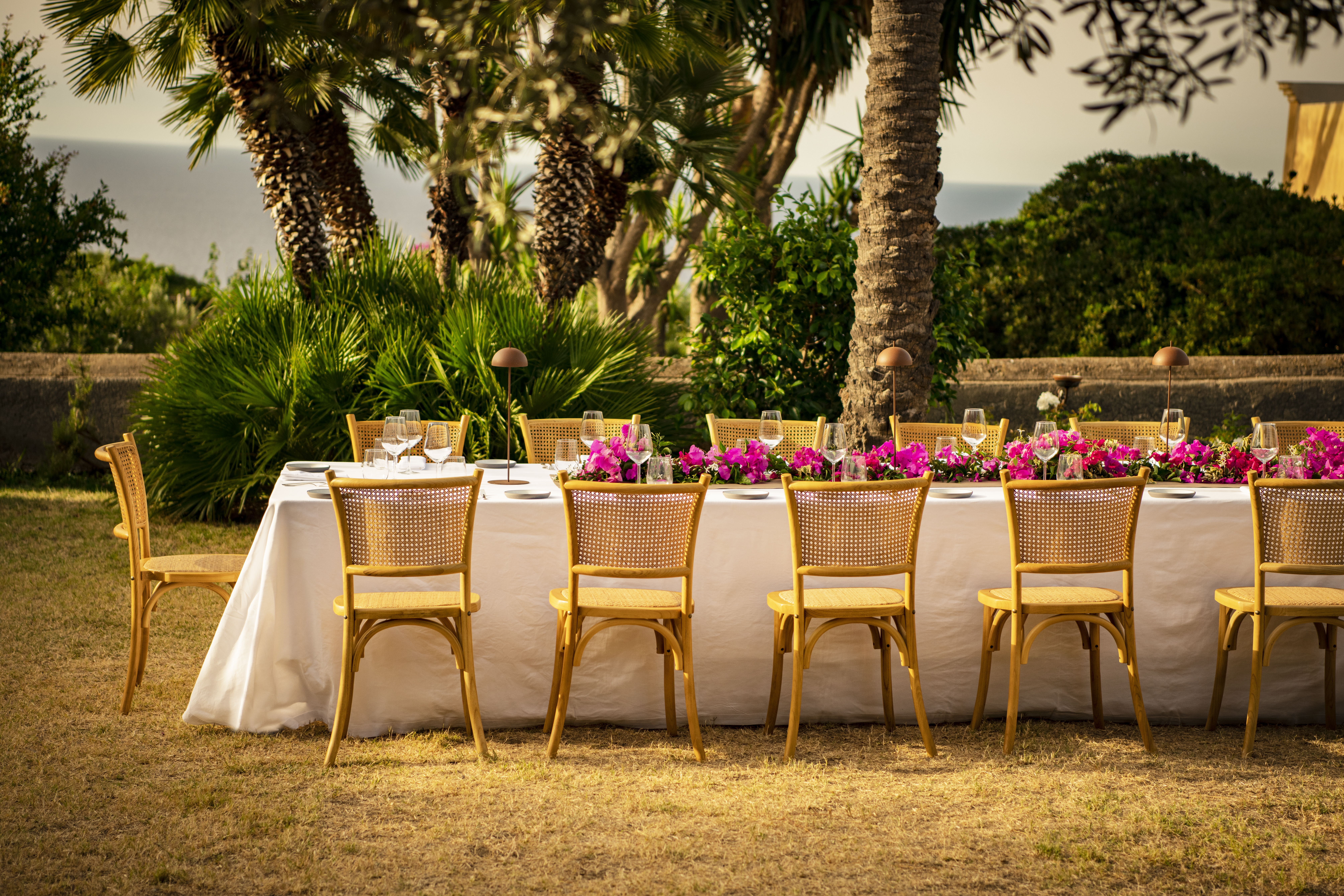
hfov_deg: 28.8
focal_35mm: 70
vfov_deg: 19.5
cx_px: 672
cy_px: 448
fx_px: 2613
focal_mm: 70
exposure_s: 1/1600
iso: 200
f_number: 3.2
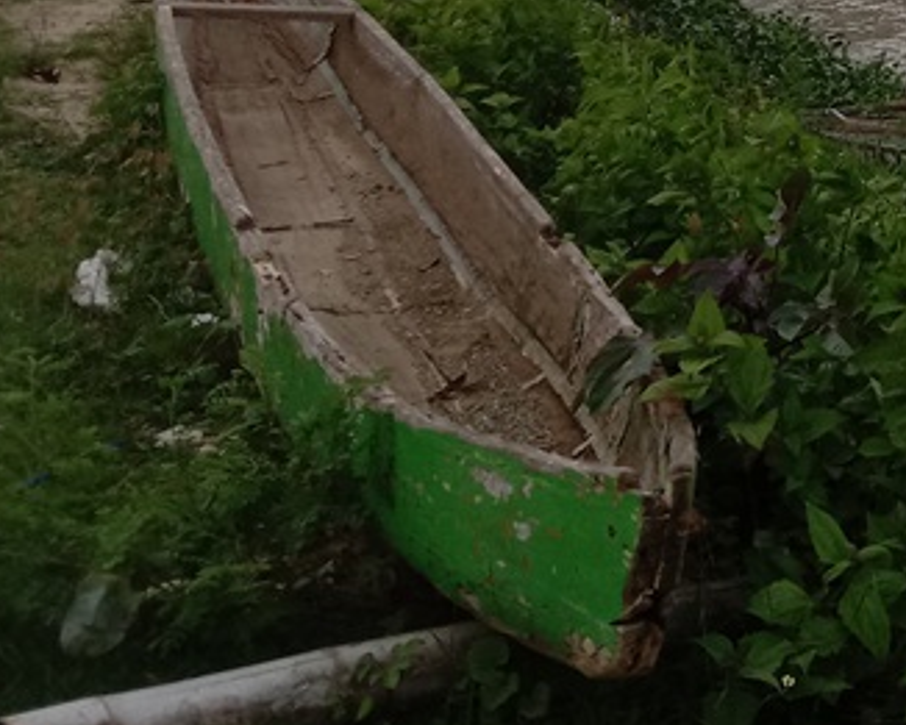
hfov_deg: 22.5
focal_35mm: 74
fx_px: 1985
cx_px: 1237
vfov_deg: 19.1
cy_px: -232
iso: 101
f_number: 2.2
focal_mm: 3.65
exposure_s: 1/224
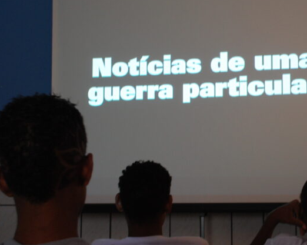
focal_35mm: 72
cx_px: 242
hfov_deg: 26.0
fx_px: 654
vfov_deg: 21.2
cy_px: 122
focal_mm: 26
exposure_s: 1/5
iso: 400
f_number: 5
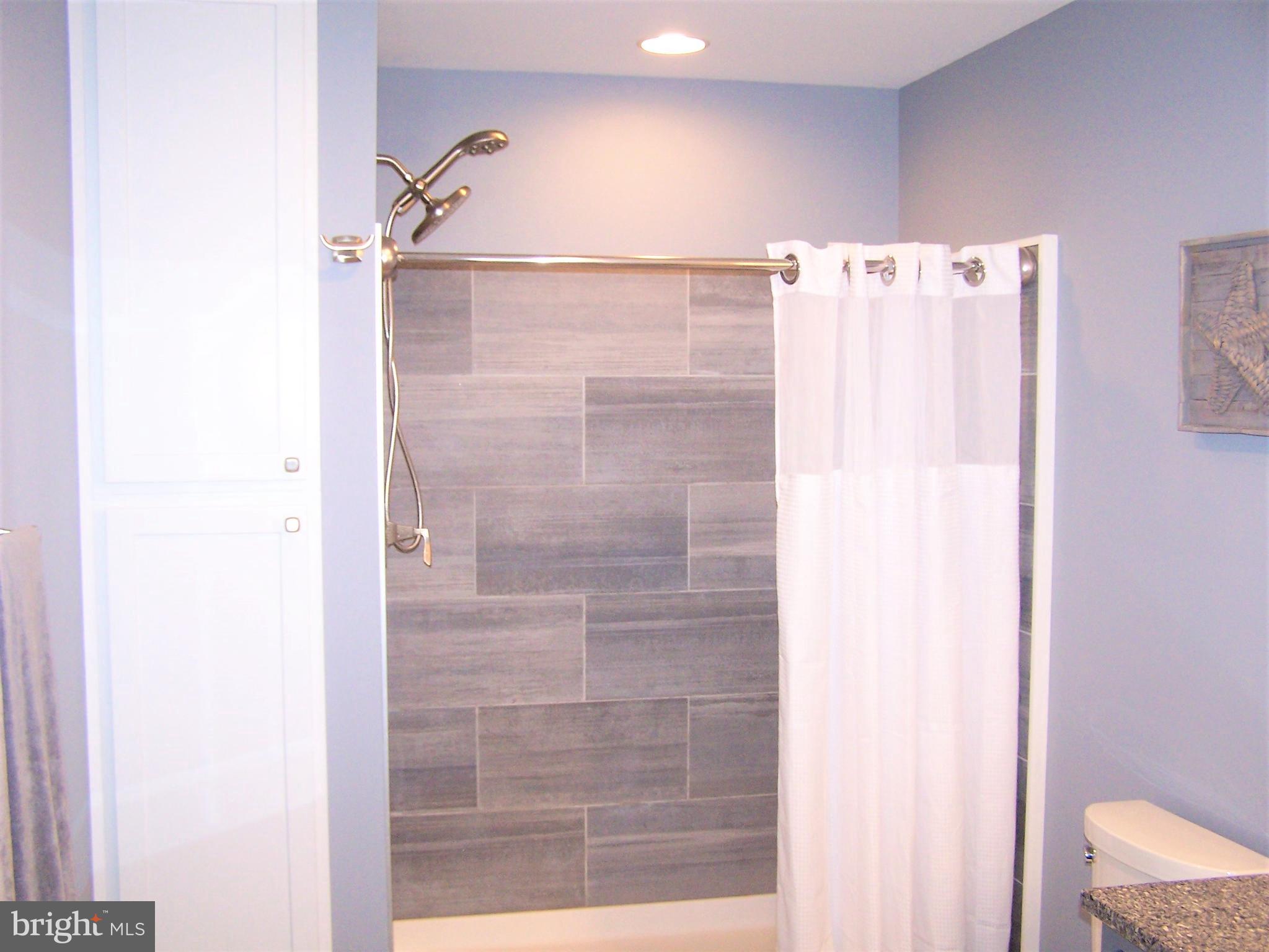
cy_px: 476
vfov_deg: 37.7
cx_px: 634
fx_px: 1393
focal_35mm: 38
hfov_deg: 49.0
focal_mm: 6.3
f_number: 2.8
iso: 140
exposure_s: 1/60
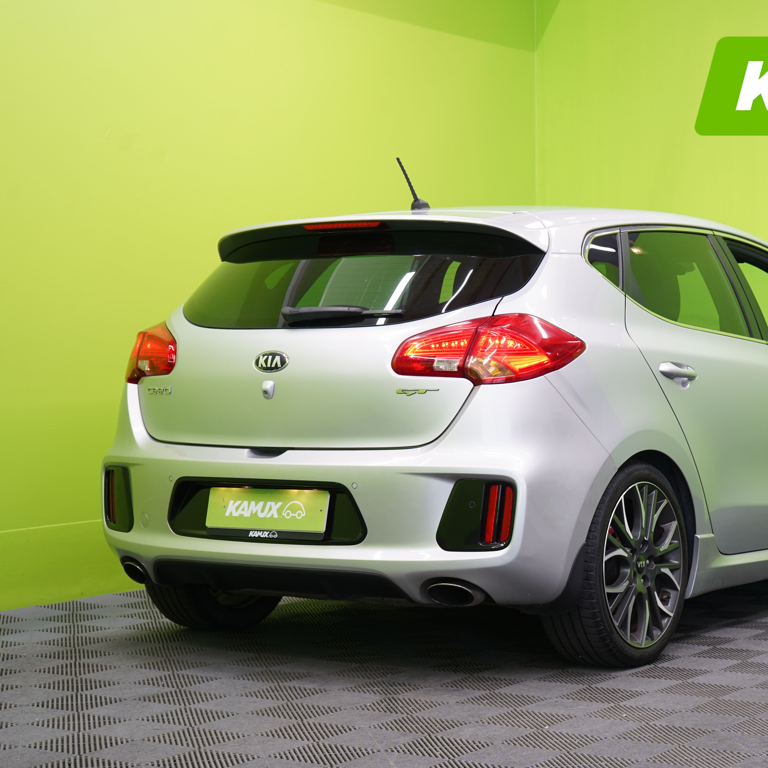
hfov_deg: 23.2
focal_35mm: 74
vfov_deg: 23.4
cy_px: 384
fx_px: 1857
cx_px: 550
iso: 400
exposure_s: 1/30
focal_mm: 58
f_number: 5
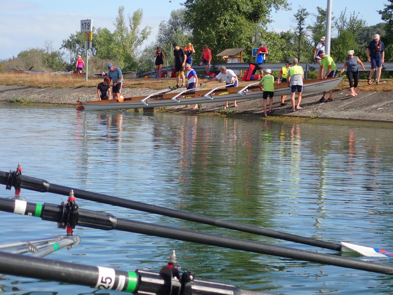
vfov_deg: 14.8
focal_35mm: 100
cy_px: 148
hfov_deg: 19.6
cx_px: 196
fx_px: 1135
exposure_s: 1/320
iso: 100
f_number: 4.9
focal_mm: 18
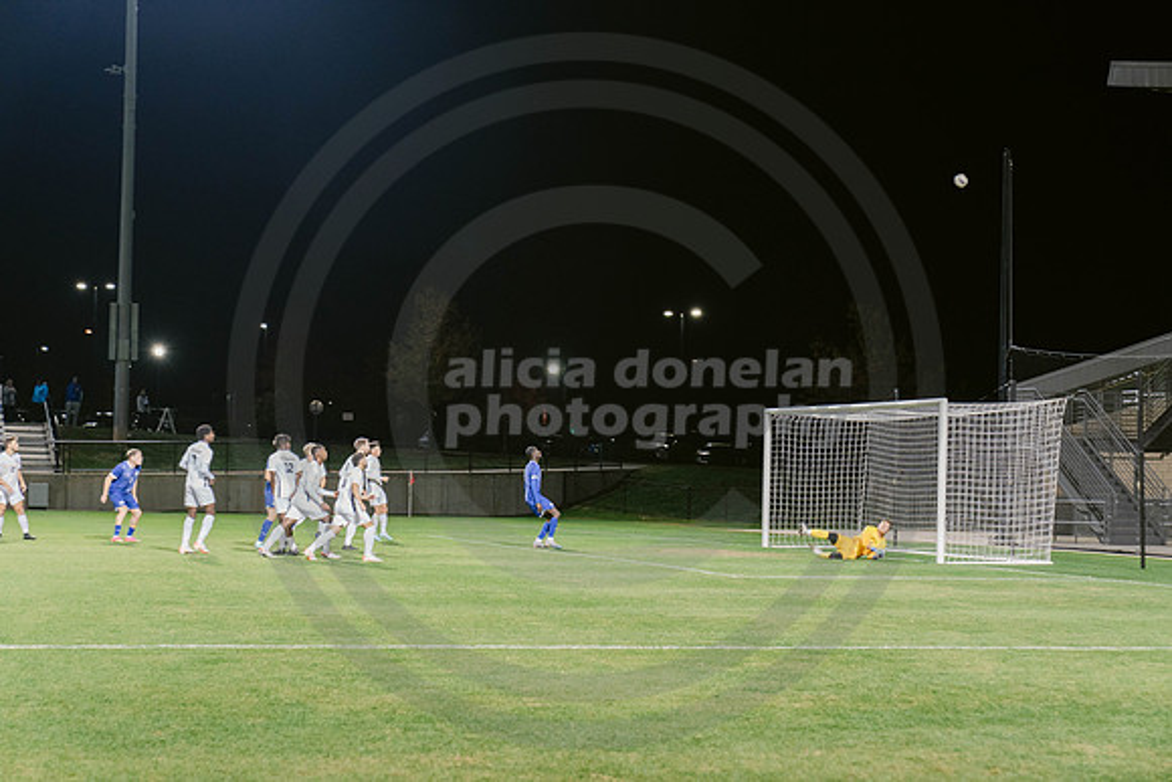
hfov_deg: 28.8
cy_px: 391
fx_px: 2279
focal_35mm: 70
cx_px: 586
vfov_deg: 19.5
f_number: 4
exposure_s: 1/125
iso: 2500
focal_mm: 70
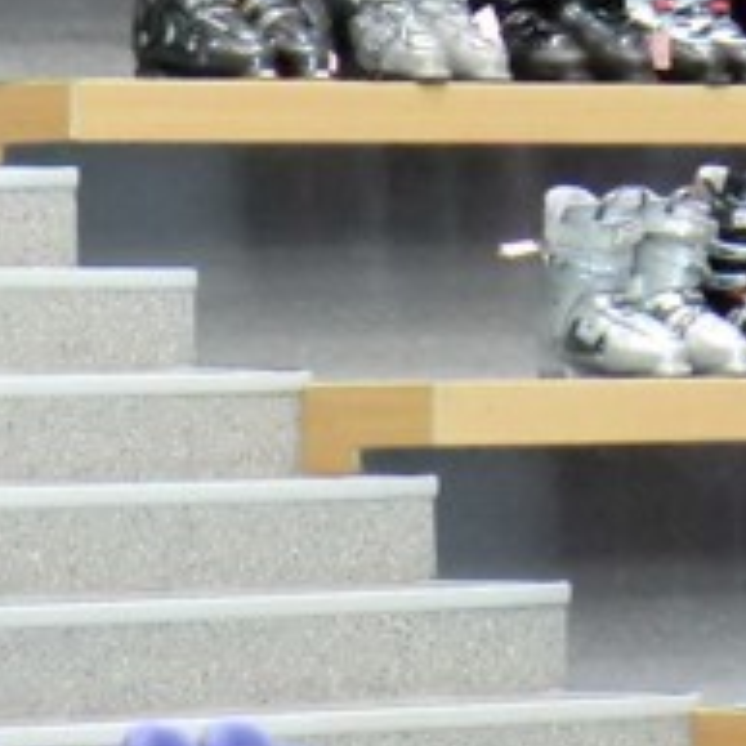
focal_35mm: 366
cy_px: -187
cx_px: 1082
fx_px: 8924
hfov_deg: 4.8
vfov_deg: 4.8
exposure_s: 1/60
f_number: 4.8
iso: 800
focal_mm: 16
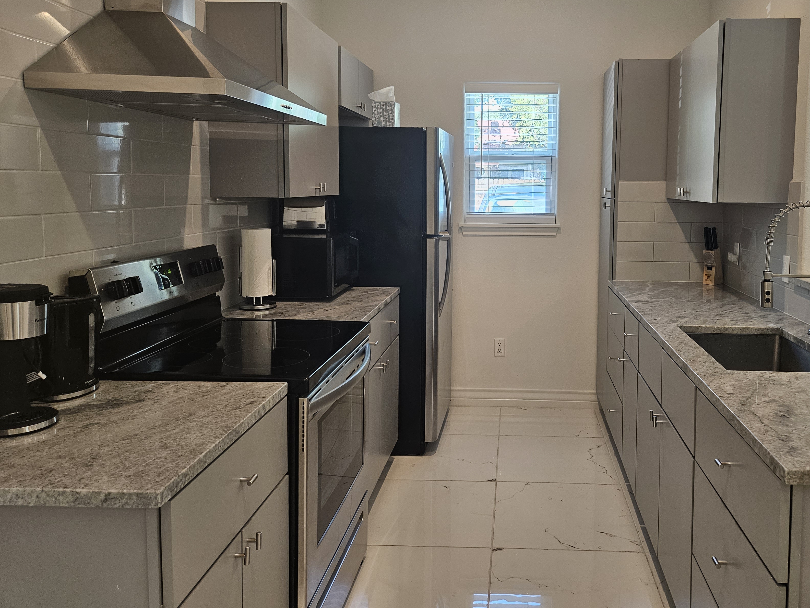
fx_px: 679
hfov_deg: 61.0
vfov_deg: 47.8
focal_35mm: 29
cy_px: 233
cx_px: 499
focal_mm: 5.4
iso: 200
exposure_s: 1/120
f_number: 1.8
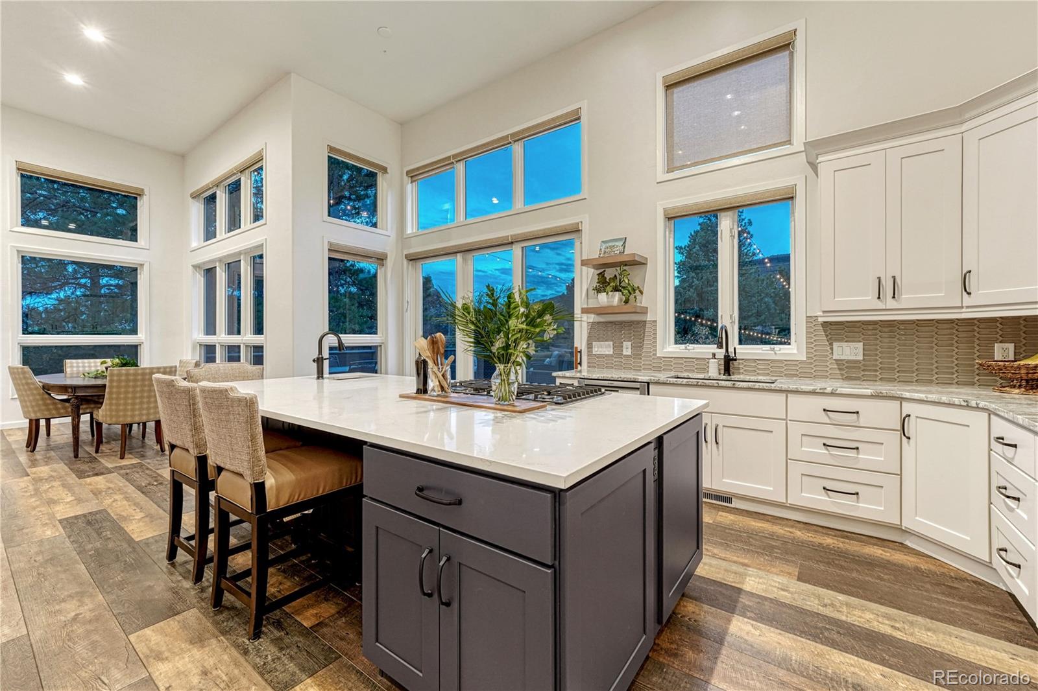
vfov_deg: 81.2
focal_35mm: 14
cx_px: 519
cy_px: 346
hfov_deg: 104.3
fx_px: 404
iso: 800
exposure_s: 1/1.67
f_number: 8
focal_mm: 14
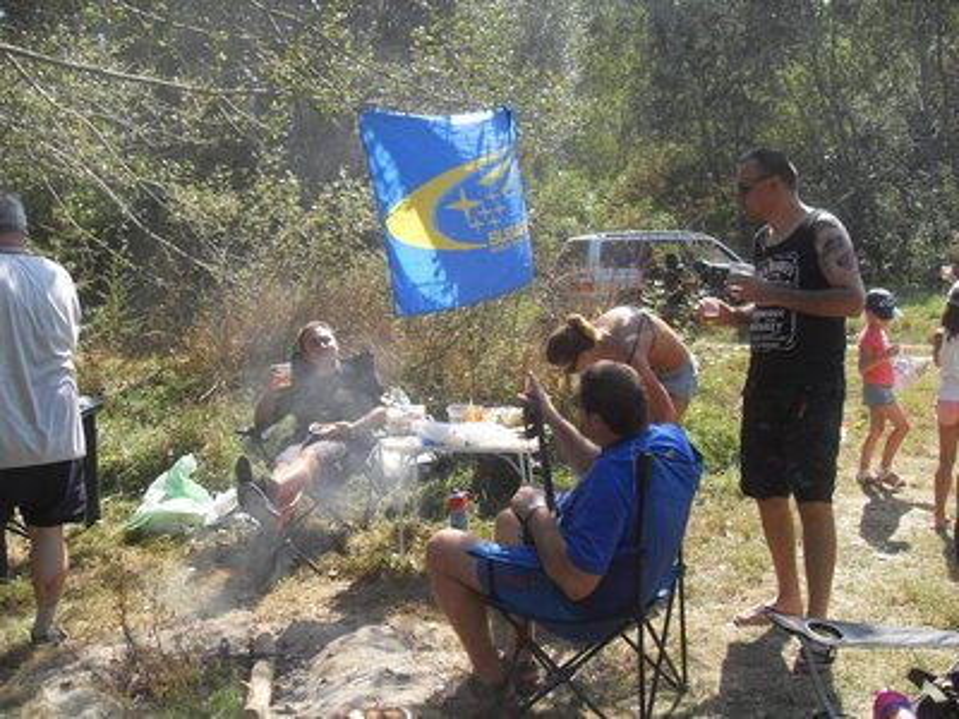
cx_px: 480
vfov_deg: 40.7
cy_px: 360
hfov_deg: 52.6
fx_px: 970
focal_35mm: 35
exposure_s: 1/90
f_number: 7
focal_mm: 6.3
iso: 80
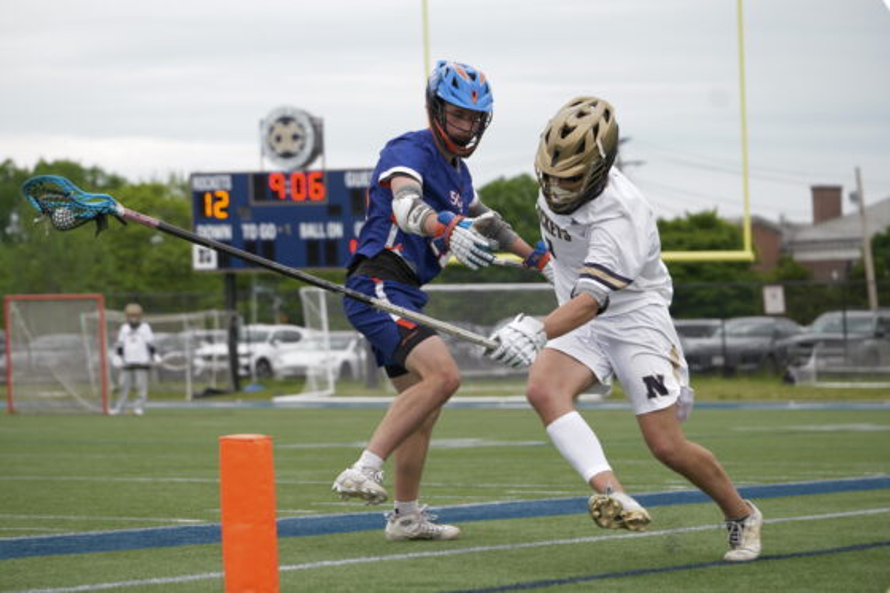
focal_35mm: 133
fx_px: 3287
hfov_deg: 15.4
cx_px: 445
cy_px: 296
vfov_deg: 10.3
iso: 1000
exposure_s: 1/1000
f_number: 5.6
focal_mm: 133
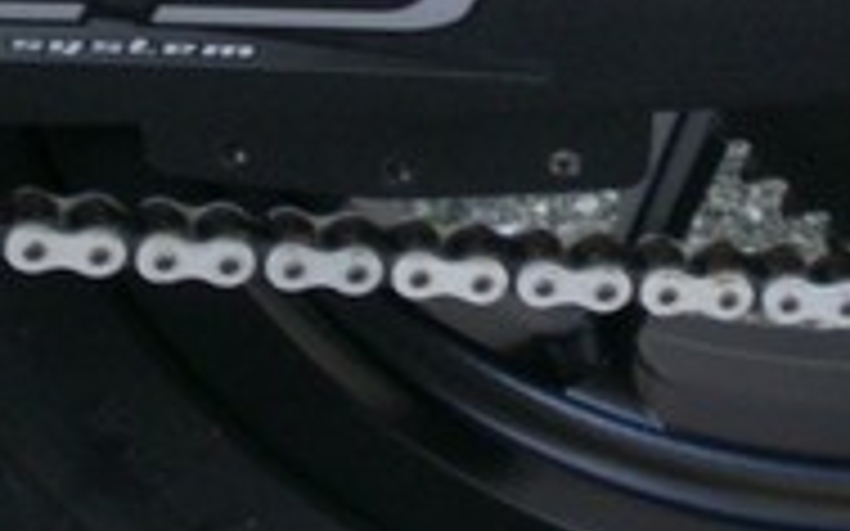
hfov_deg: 13.2
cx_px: 495
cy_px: -176
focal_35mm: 158
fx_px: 3659
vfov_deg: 8.2
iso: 178
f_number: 3.5
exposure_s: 1/56.4
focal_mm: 7.4
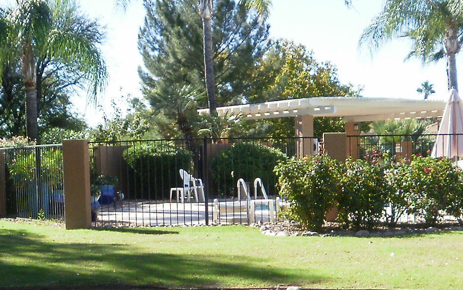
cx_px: 185
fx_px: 946
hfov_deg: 27.4
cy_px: 297
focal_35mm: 75
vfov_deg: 17.0
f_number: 2.6
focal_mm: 4.65
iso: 100
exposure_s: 1/640
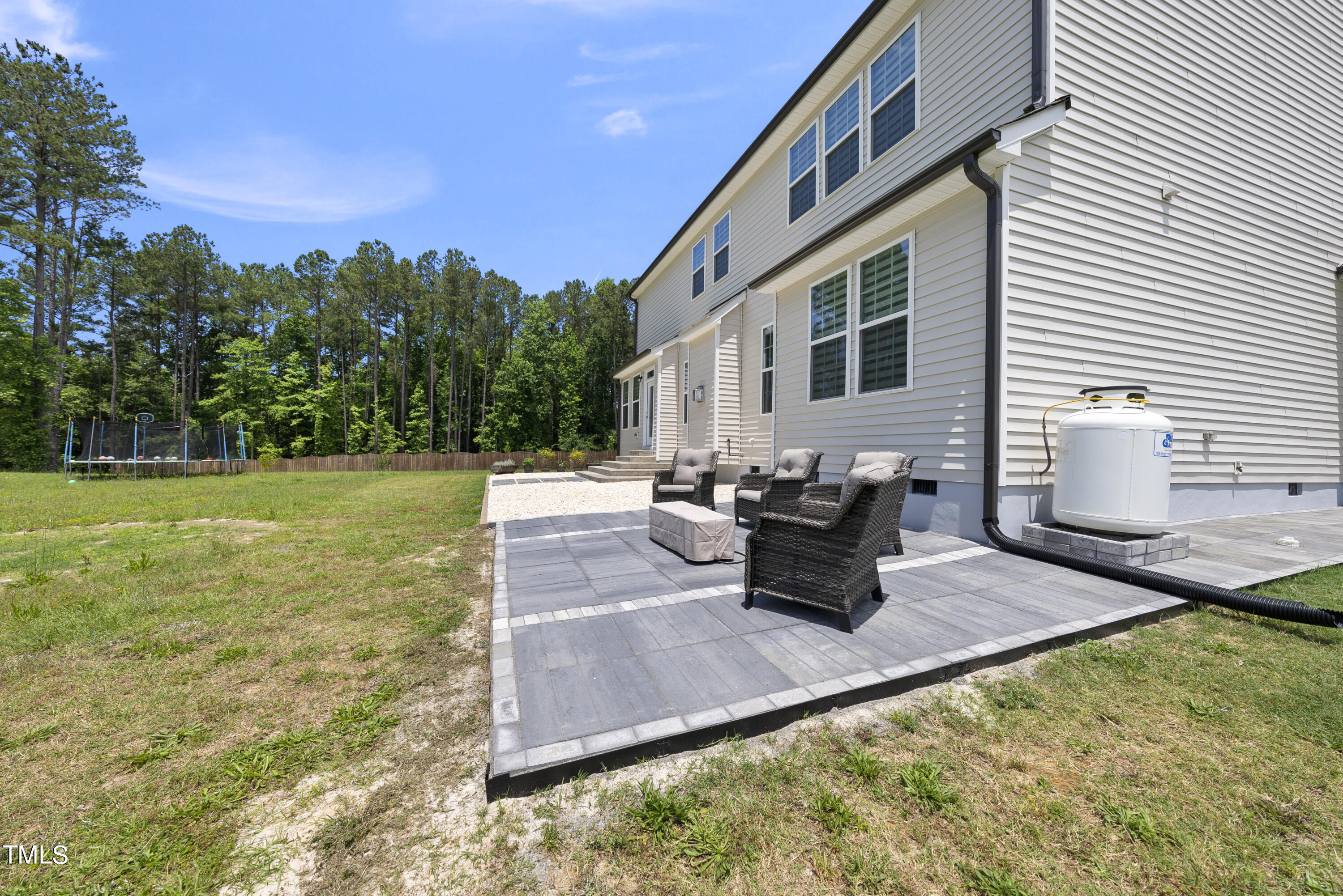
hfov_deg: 108.3
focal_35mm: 13
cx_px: 672
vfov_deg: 85.5
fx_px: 485
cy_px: 448
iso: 80
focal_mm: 13
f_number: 7.1
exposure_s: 1/80
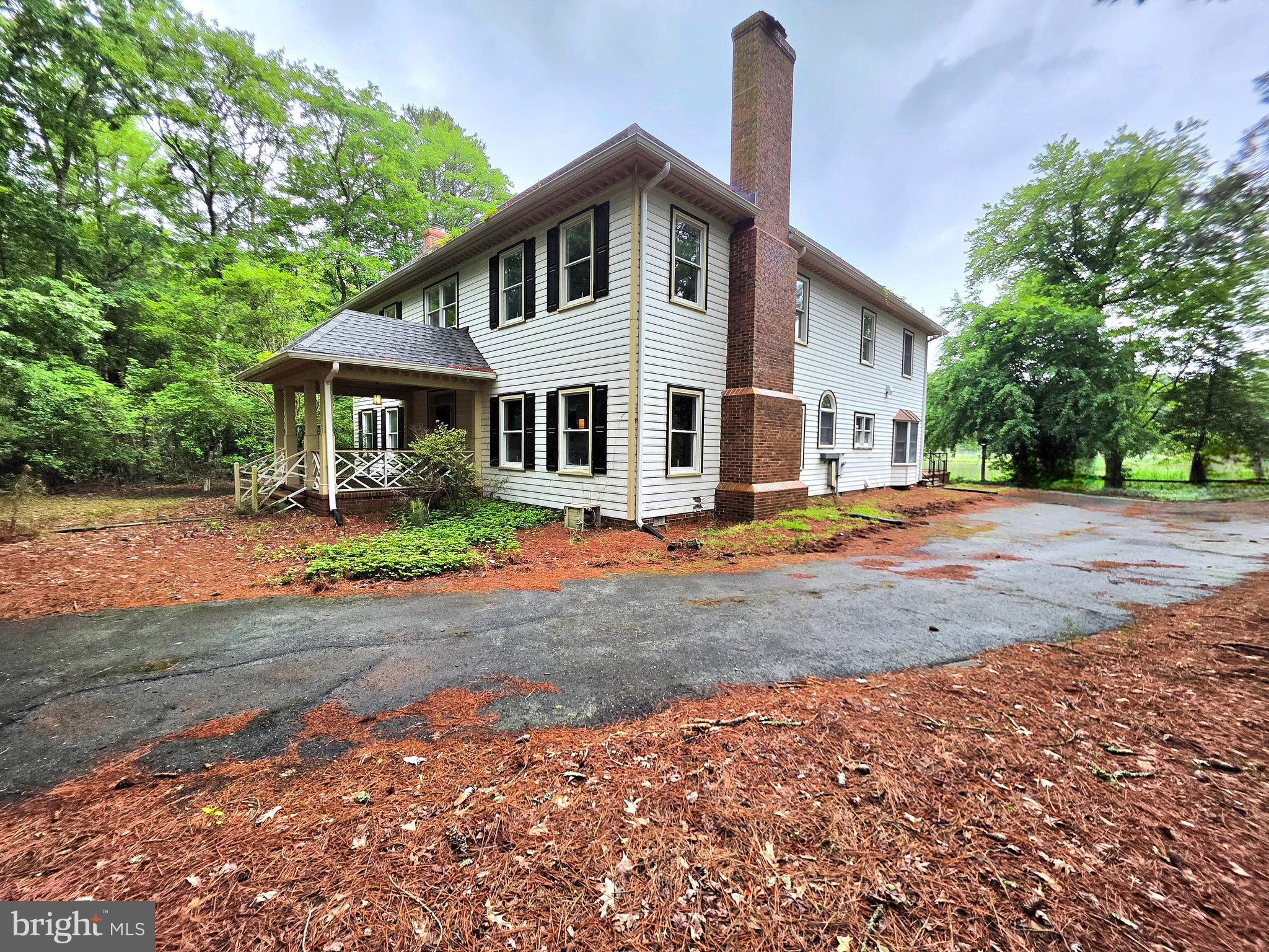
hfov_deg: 106.2
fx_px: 477
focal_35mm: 13
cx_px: 634
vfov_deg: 89.9
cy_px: 476
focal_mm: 2.2
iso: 40
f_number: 1.9
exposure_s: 1/909
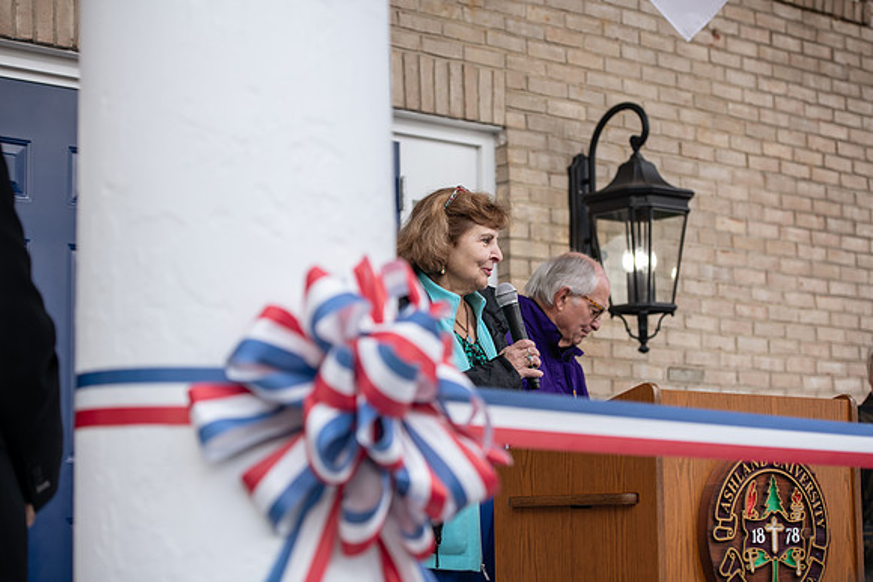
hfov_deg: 25.4
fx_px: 1940
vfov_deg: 17.1
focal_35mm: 80
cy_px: 291
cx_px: 436
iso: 160
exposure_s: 1/250
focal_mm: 80
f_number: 3.5
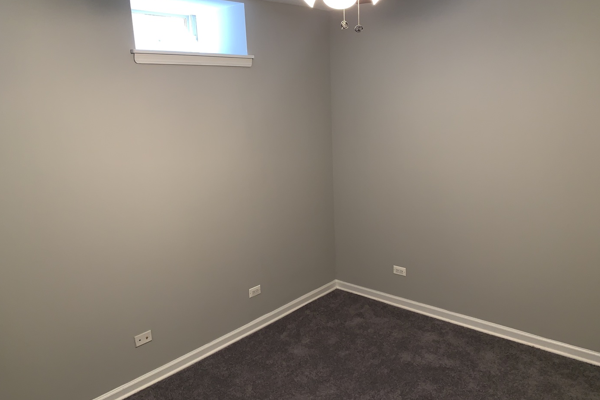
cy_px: 200
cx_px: 301
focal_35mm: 28
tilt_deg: -12.3
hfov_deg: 65.5
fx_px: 467
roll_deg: +1.7
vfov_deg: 46.4
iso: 40
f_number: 1.8
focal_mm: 4.25
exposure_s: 1/15
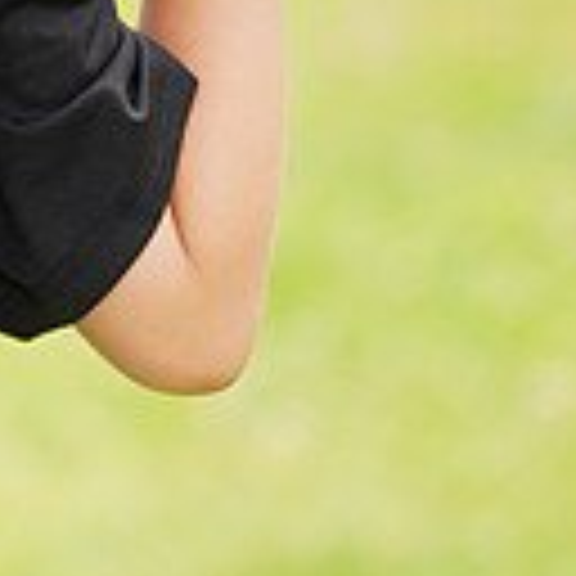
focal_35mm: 869
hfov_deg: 2.0
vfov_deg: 2.0
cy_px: -250
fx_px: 16360
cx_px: -576
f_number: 6.3
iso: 100
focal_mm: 226
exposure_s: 1/250
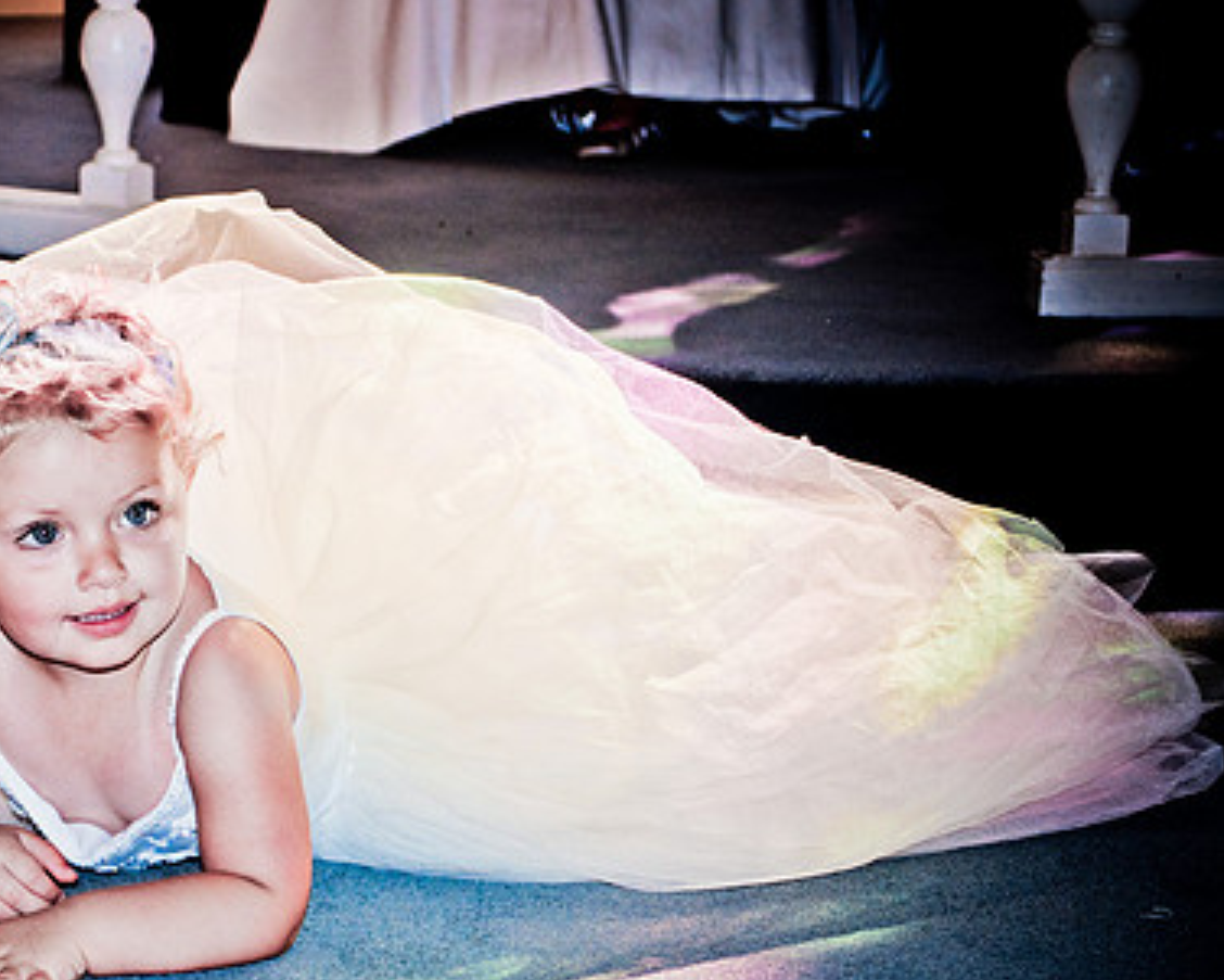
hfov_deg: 18.3
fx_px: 3768
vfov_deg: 14.8
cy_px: 597
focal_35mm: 104
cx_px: 286
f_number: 5.3
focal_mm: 48
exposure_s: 1/200
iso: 200
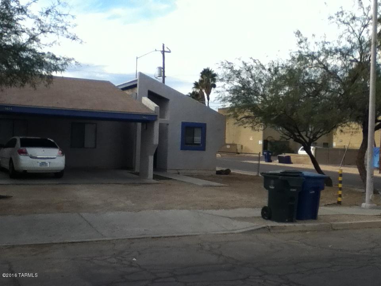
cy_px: 143
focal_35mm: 32
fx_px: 352
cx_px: 190
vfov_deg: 44.2
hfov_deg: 56.8
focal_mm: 3.85
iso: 80
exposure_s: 1/344
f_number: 2.4
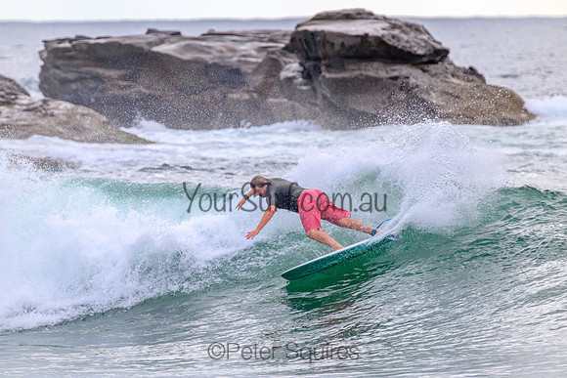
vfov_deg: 1.7
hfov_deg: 2.6
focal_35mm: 800
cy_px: 189
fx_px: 12602
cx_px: 284
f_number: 11
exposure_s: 1/1600
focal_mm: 800
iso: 1600
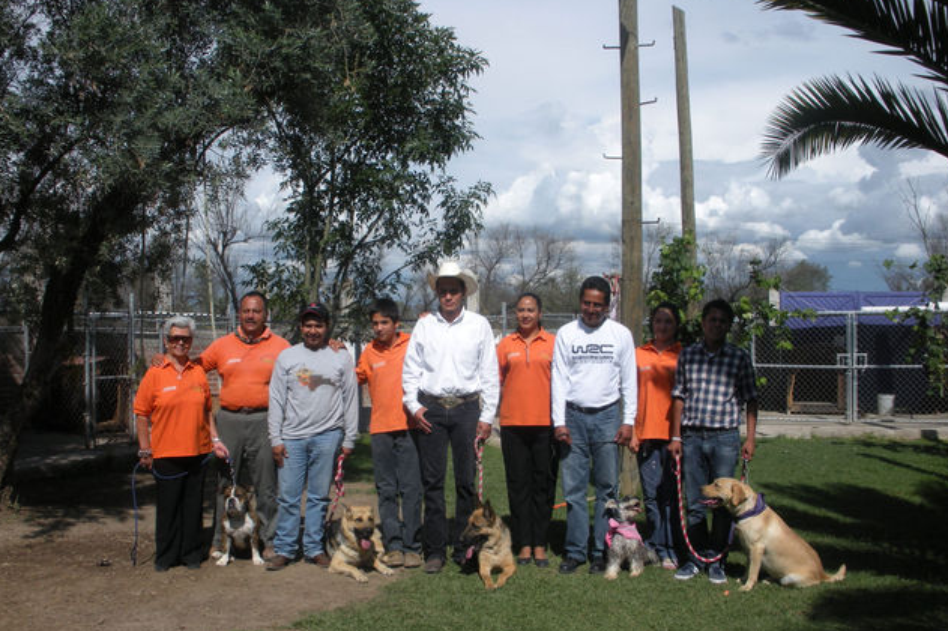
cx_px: 476
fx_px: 1000
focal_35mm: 38
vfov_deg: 35.0
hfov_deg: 50.7
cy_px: 350
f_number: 5.6
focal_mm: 6.3
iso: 64
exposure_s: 1/470
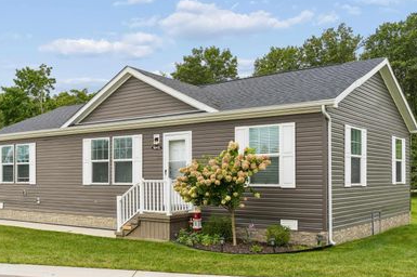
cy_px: 155
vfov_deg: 34.1
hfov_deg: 49.4
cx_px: 173
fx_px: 451
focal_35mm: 39
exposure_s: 1/125
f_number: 13
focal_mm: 30
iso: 200
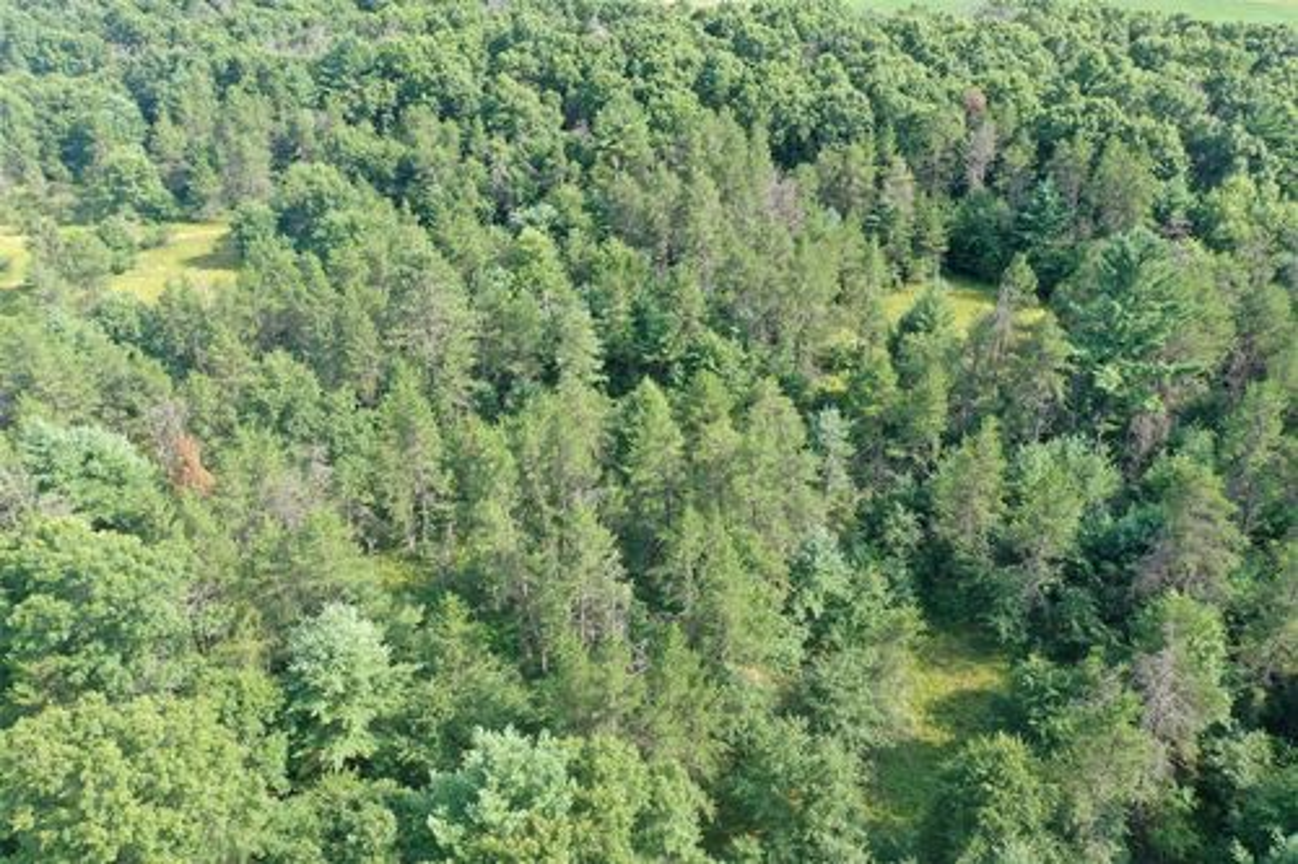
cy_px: 432
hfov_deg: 65.5
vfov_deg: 46.4
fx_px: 1009
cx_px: 649
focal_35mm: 28
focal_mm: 10.26
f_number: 4
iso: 100
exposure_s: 1/120
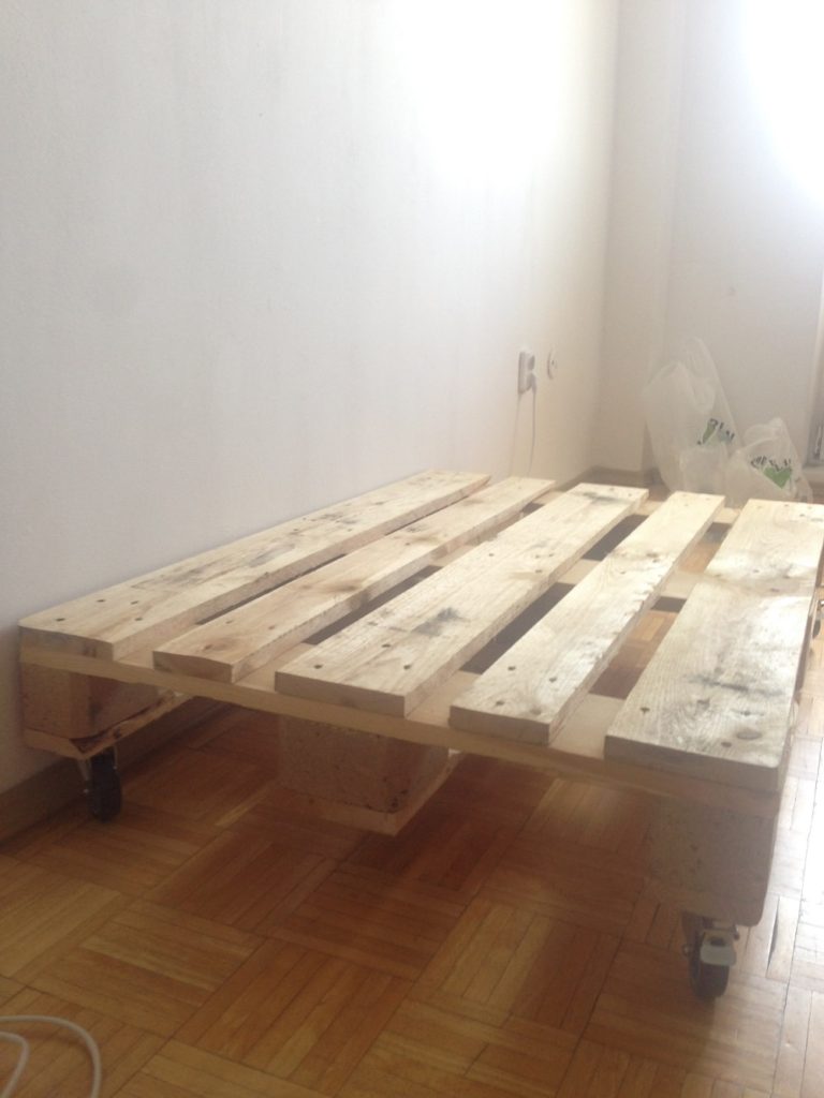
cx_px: 412
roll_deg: -2.6
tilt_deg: -10.5
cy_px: 549
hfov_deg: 42.9
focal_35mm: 33
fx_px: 1047
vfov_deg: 55.4
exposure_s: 1/20
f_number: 2.4
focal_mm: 4.12
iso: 64
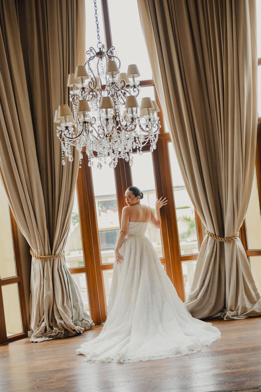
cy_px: 196
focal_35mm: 50
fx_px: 544
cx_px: 130
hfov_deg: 27.0
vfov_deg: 39.6
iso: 640
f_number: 2.8
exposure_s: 1/320
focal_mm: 50
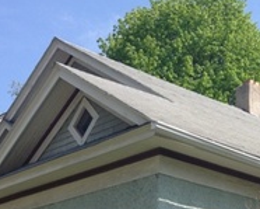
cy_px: 199
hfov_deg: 20.1
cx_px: 219
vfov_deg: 16.1
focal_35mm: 94
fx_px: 724
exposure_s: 1/1126
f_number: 2.4
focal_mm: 4.28
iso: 64
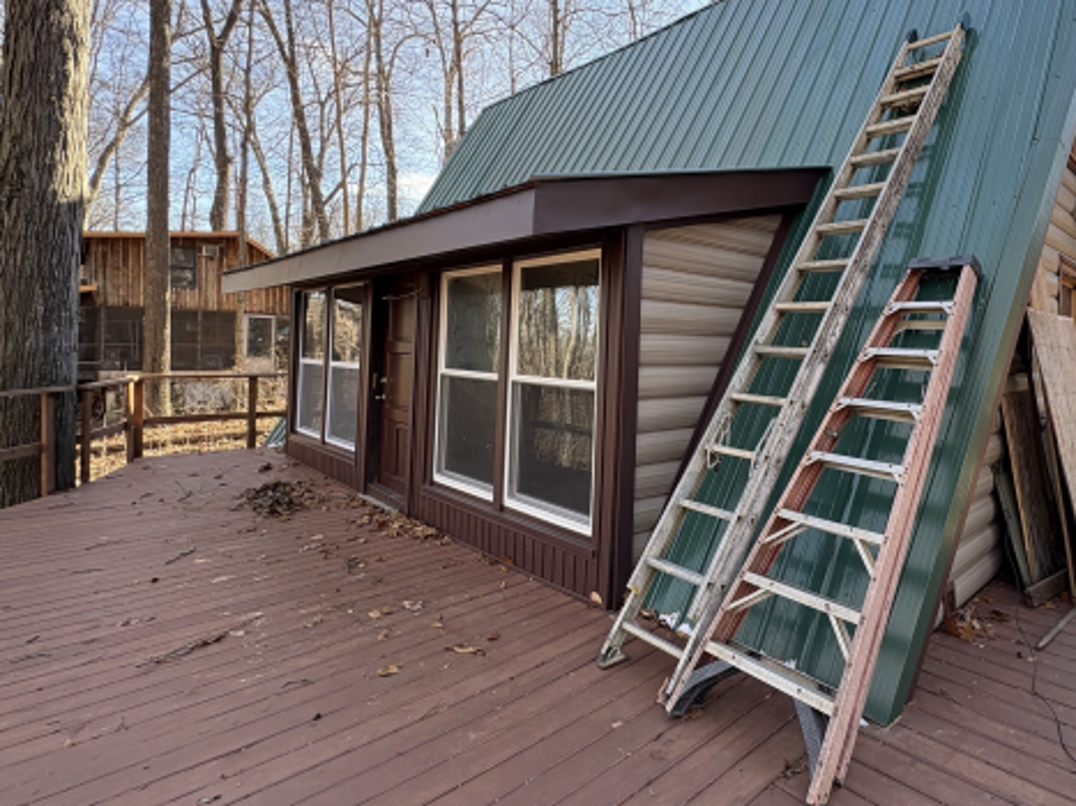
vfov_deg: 65.7
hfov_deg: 79.3
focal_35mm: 20
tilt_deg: -1.0
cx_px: 709
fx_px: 622
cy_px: 355
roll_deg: -1.4
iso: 64
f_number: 2.2
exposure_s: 1/138
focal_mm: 2.22
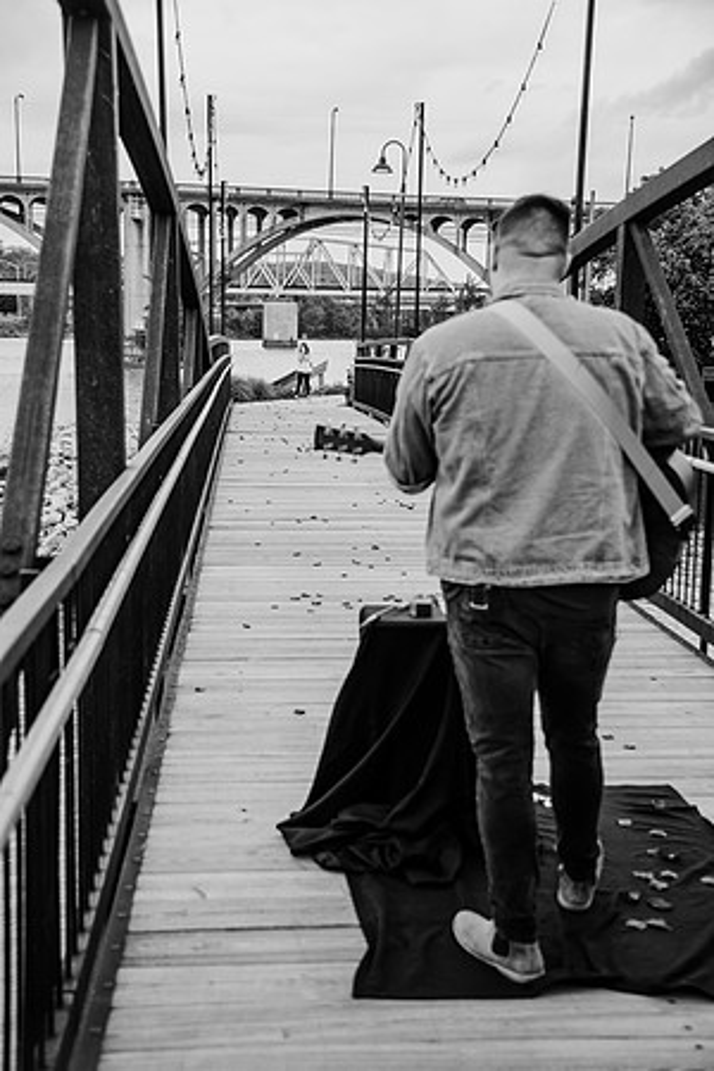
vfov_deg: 42.7
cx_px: 357
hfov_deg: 29.2
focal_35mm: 46
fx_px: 1368
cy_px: 536
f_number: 4
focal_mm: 46
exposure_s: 1/640
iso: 400
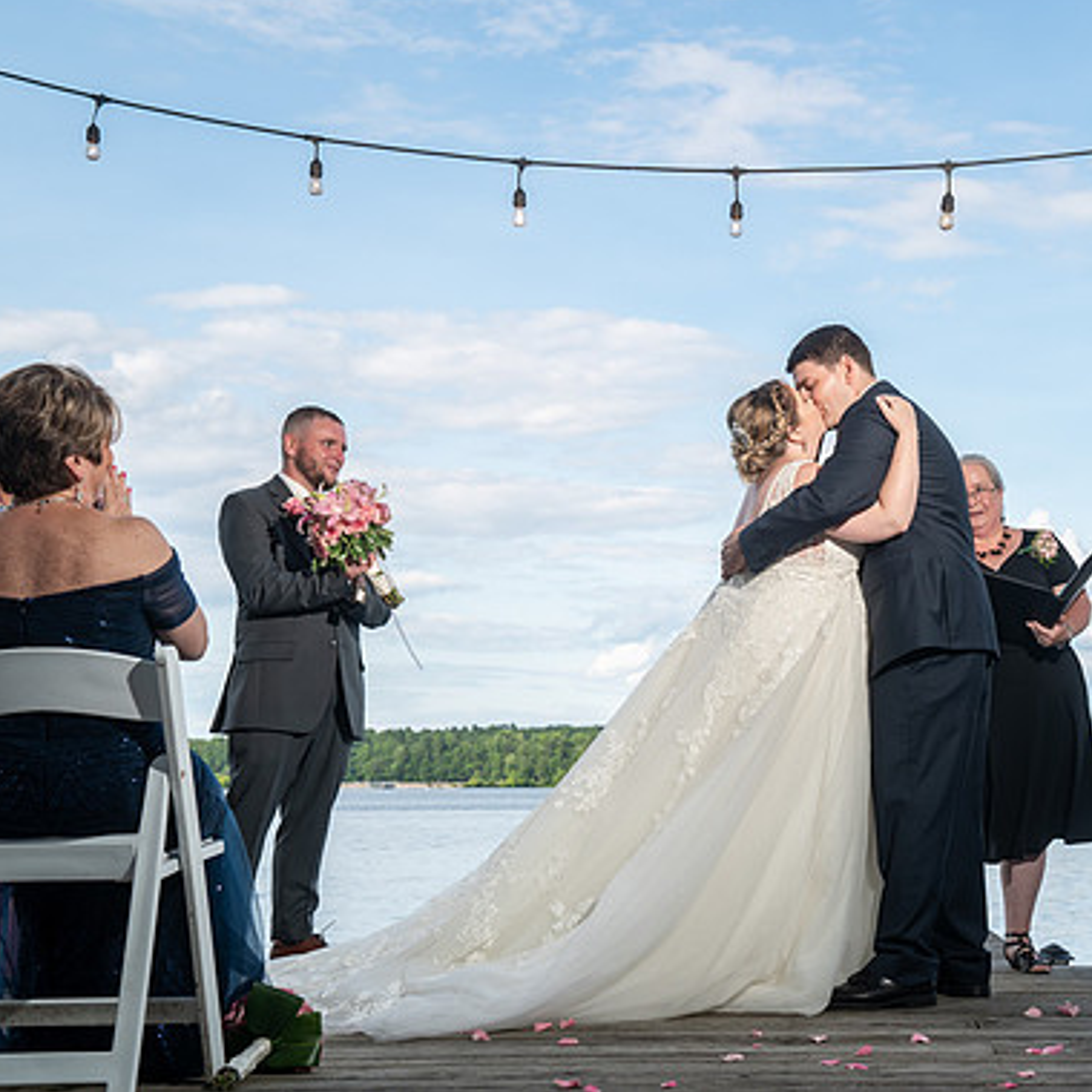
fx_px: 2106
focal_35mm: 59
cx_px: 811
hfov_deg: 28.7
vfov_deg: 29.1
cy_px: 539
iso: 100
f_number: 5.6
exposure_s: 1/250
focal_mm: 44
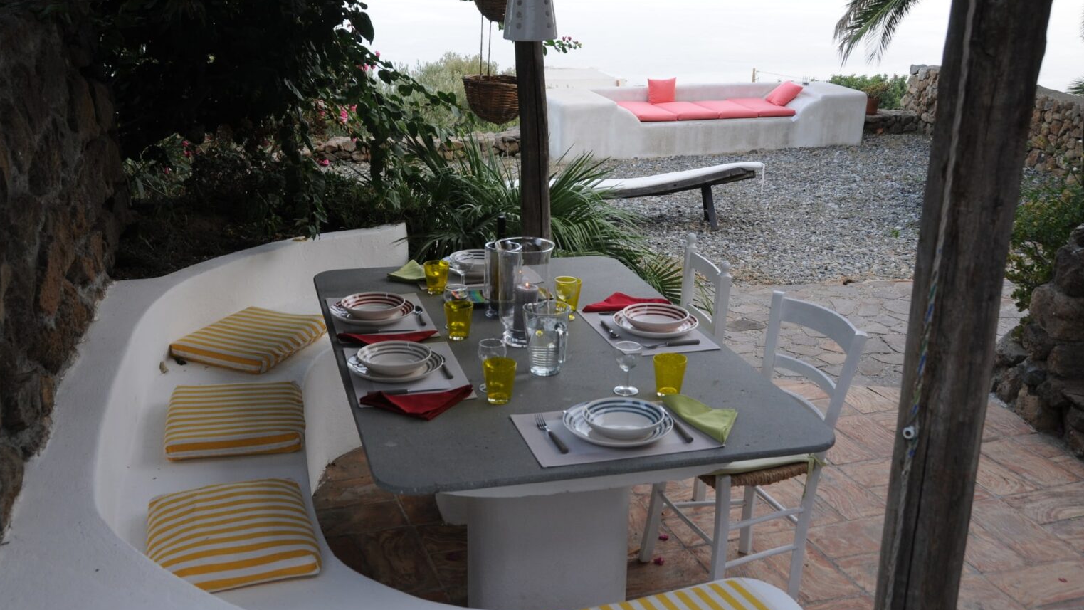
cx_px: 541
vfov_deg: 31.2
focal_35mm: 38
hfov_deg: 52.8
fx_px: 1092
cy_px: 332
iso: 400
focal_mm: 24
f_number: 6.3
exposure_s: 1/100
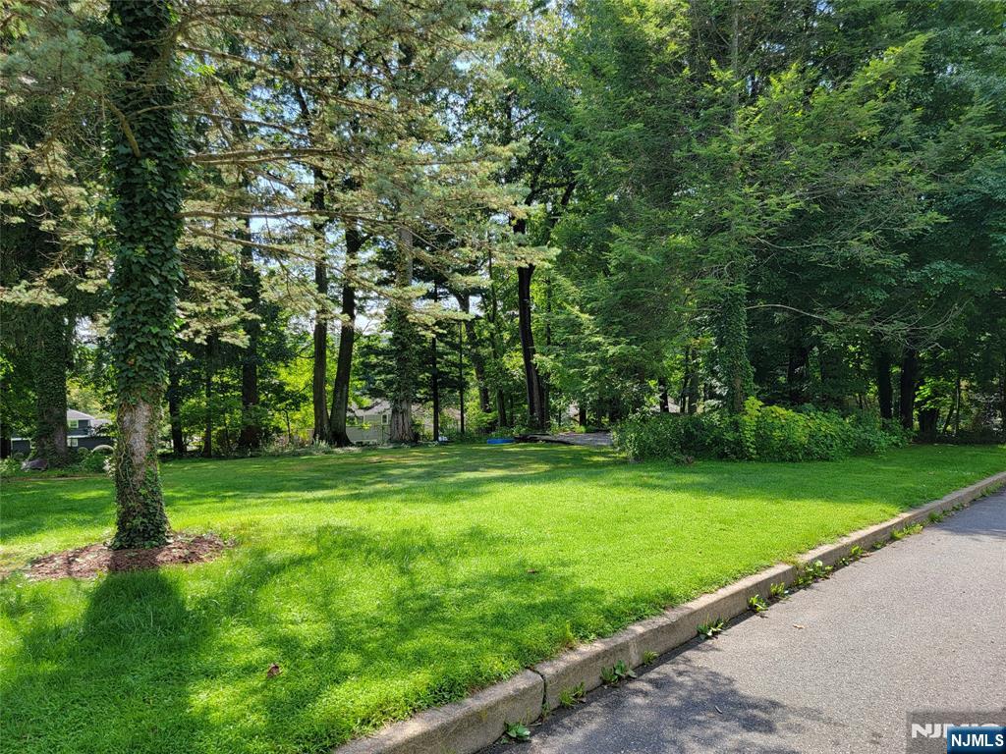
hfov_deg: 71.6
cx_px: 503
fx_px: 697
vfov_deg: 56.8
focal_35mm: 24
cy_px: 377
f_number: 1.8
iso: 16
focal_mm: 6.7
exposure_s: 1/229
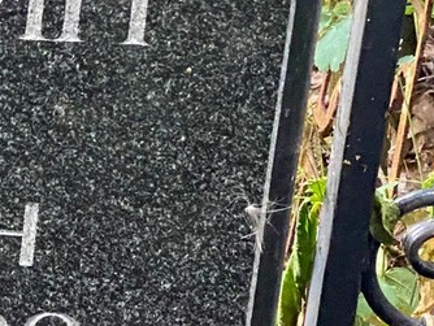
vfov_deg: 6.6
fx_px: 2810
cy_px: 156
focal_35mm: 224
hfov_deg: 8.6
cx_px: -225
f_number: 2
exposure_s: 1/60
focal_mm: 6
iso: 500
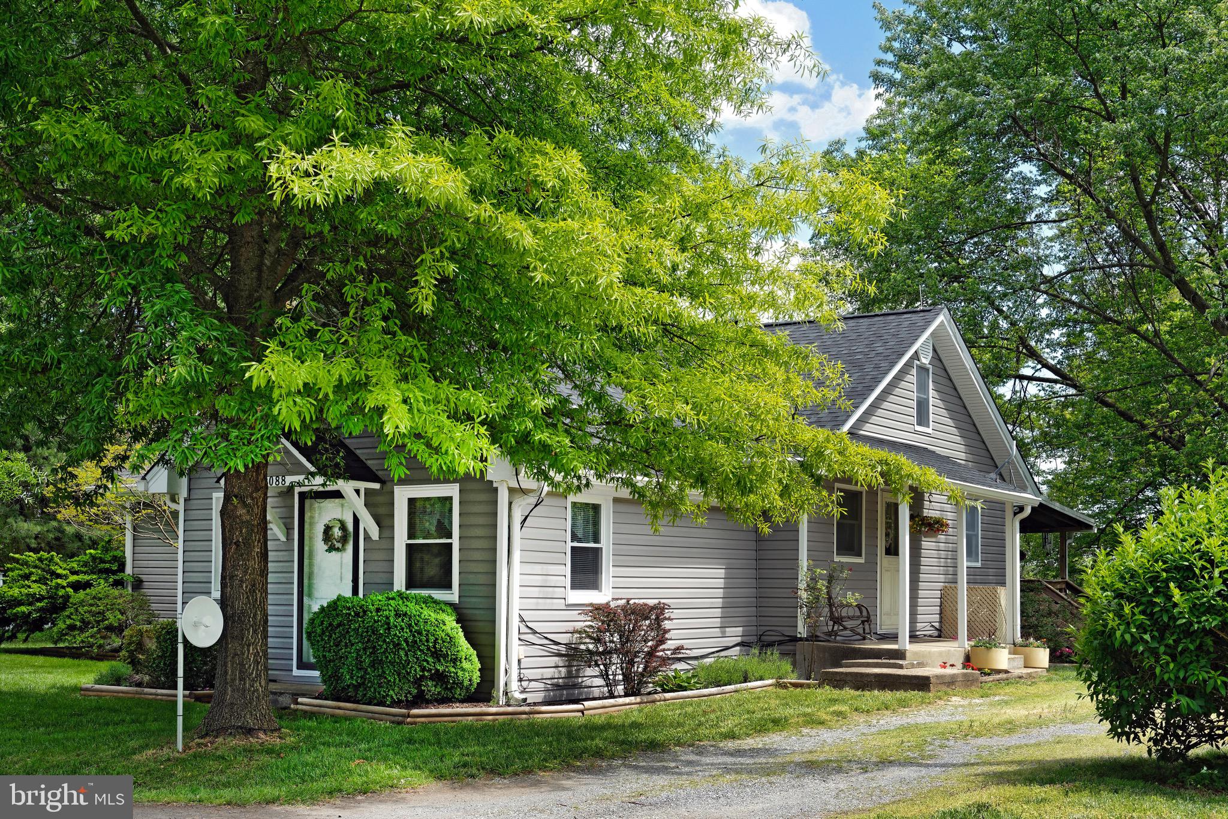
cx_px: 614
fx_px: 1296
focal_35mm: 38
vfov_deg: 35.1
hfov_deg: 50.7
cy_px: 410
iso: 320
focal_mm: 38
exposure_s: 1/200
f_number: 10
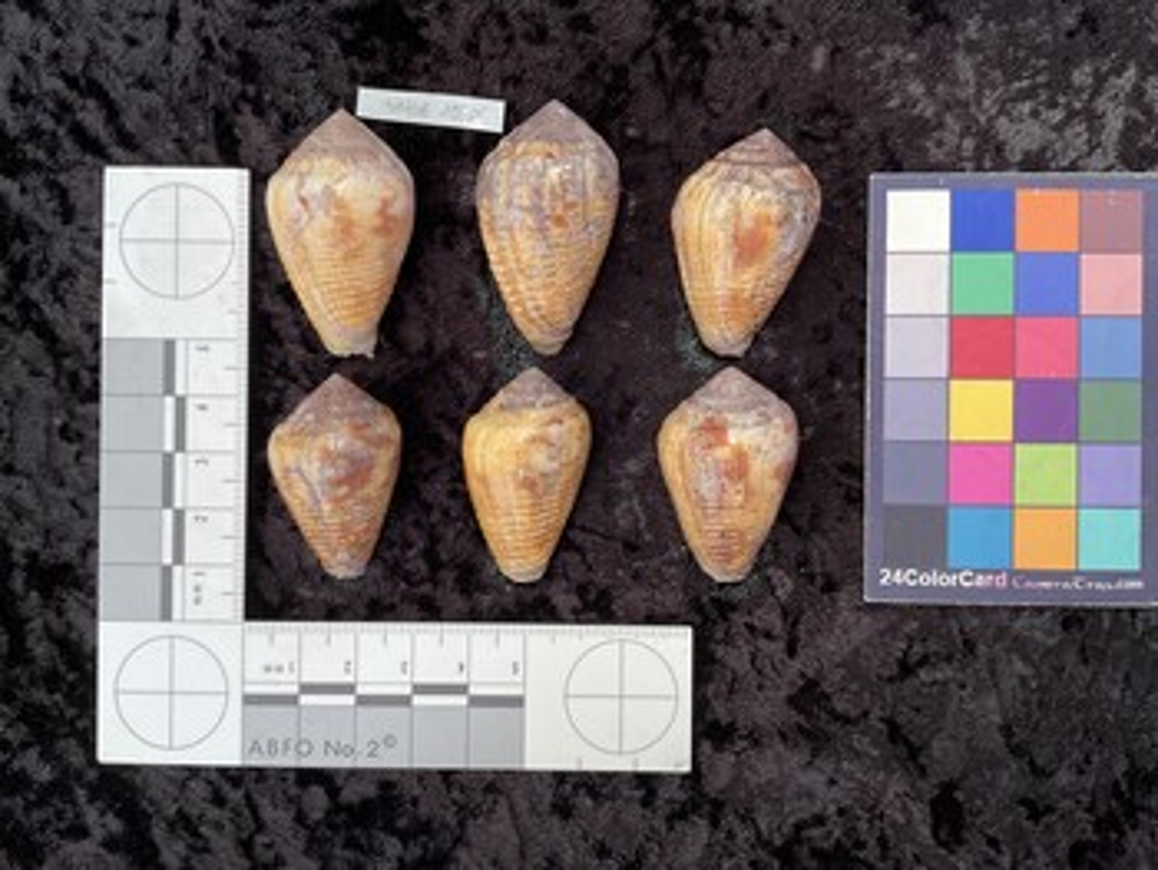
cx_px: 579
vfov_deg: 48.3
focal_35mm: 29
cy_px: 435
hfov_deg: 61.6
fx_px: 971
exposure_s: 1/120
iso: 50
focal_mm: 3
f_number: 1.8
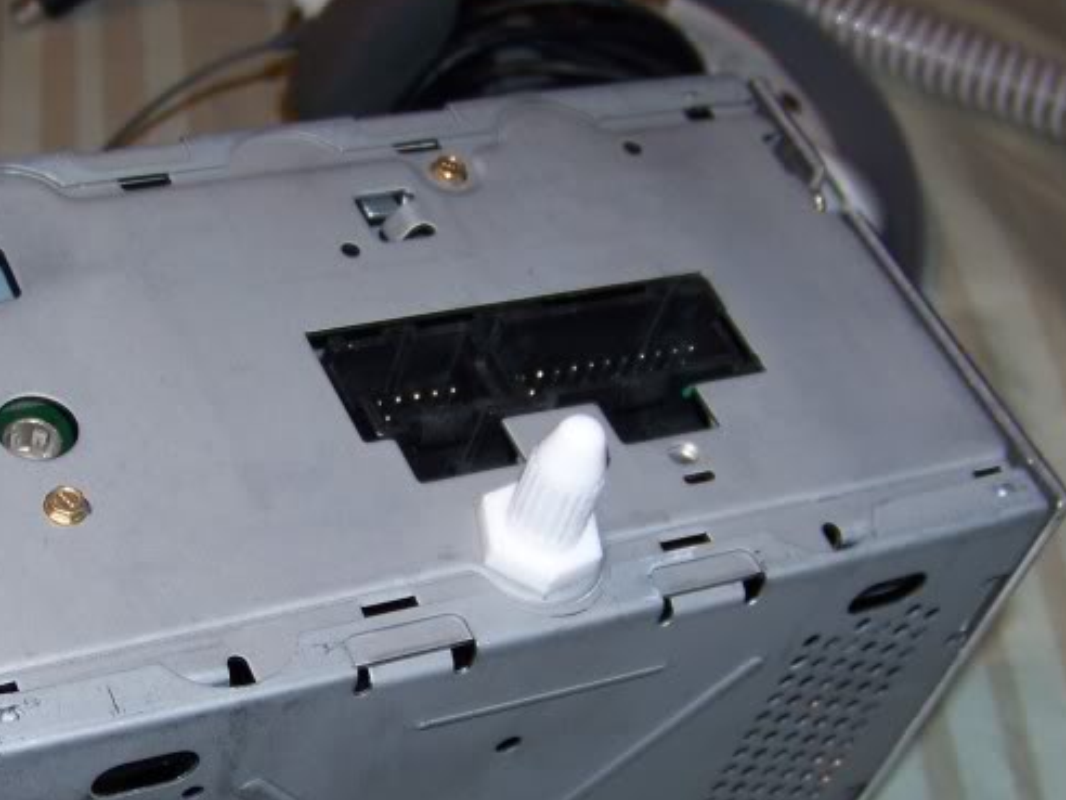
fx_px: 2310
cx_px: 299
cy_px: 596
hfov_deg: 25.7
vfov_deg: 19.5
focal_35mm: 75
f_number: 2.8
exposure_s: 1/30
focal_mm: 5.85
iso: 64
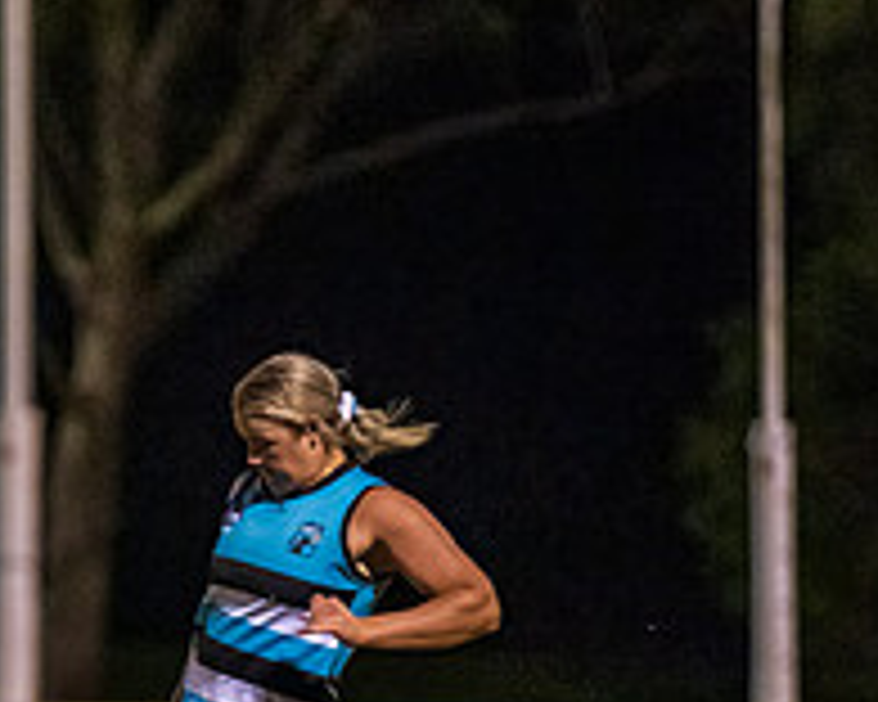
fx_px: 17826
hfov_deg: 2.8
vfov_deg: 2.3
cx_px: 88
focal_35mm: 686
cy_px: 685
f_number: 2.8
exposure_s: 1/800
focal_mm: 200
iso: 6400
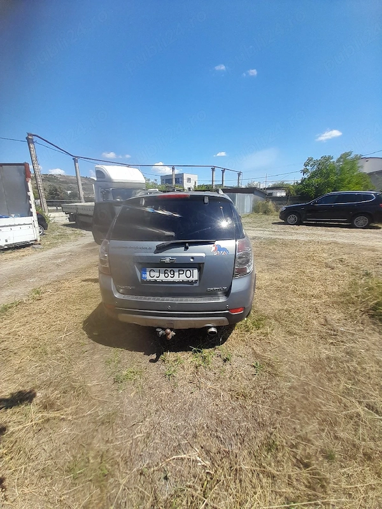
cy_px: 254
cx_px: 191
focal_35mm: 13
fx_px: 191
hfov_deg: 89.9
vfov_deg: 106.2
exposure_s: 1/909
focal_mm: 1.13
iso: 40
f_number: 2.2
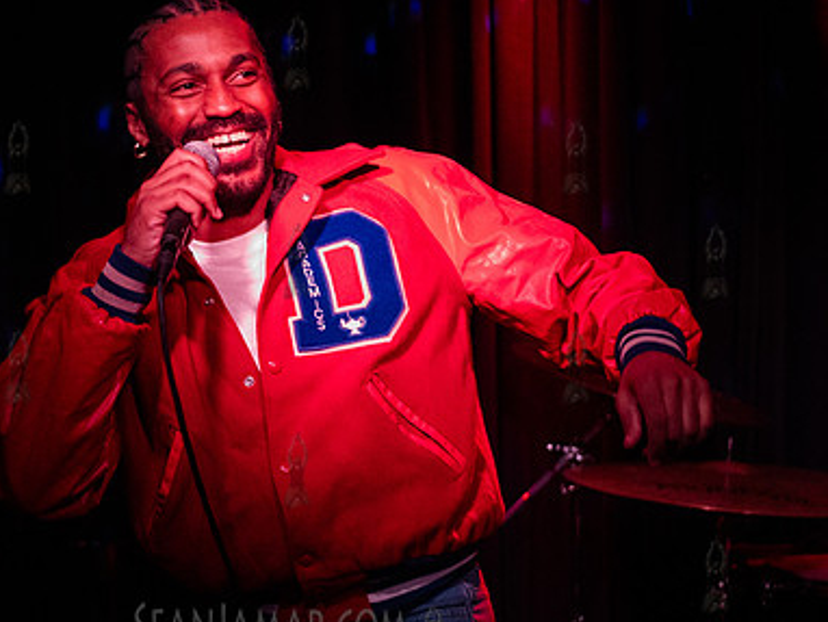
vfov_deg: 17.4
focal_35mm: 85
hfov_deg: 22.8
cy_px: 271
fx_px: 2034
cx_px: 229
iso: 12800
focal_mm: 50
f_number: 3.5
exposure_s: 1/320
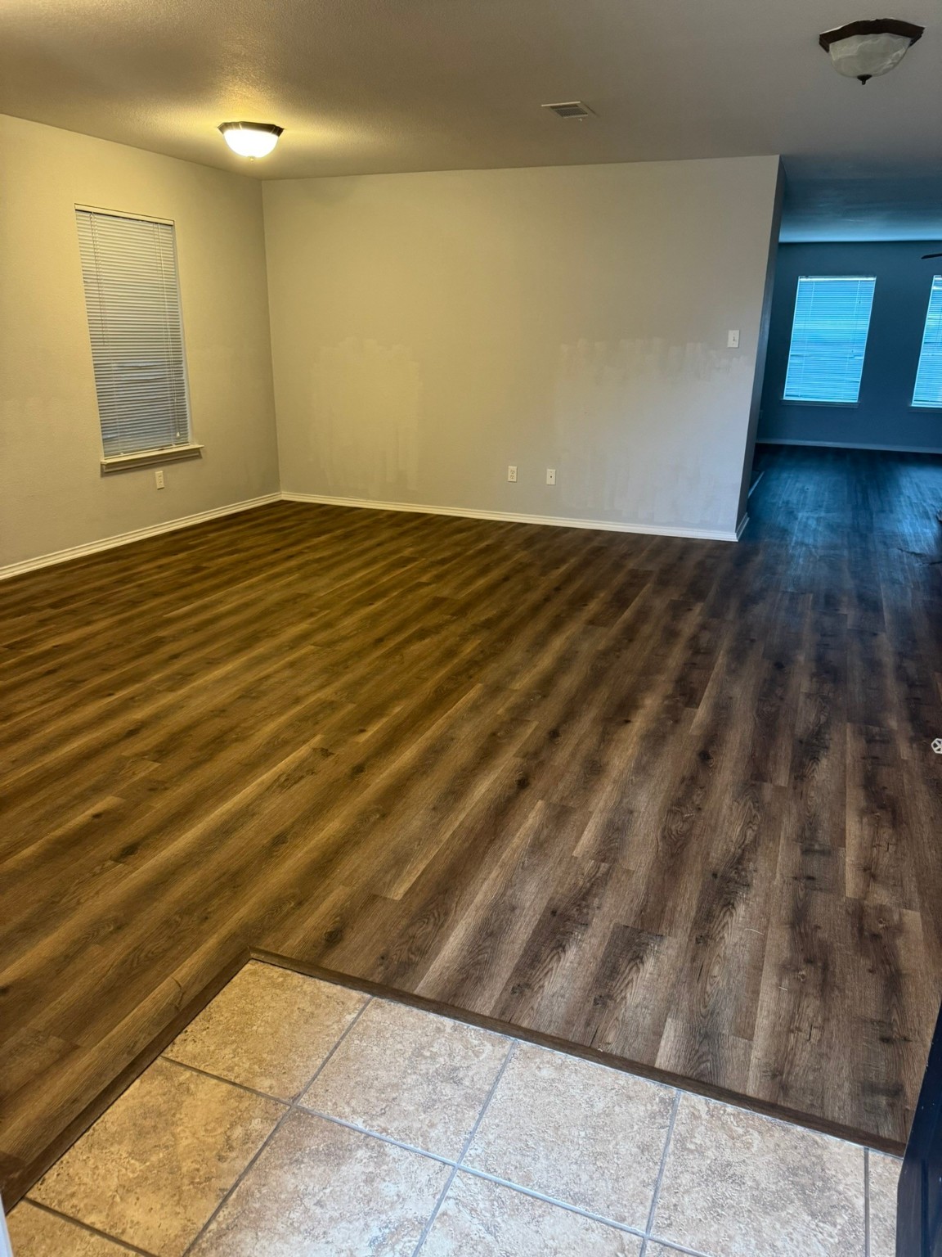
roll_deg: -1.0
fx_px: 871
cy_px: 628
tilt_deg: -18.6
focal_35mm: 24
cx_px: 471
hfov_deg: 56.8
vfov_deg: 71.6
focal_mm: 6.76
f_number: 1.78
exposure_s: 1/60
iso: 320
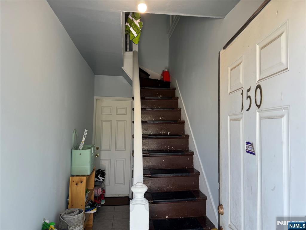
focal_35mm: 24
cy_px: 115
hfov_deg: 71.6
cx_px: 153
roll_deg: -1.6
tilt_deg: +1.9
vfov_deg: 56.8
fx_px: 212
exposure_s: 1/120
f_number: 1.78
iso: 64
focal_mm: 6.76
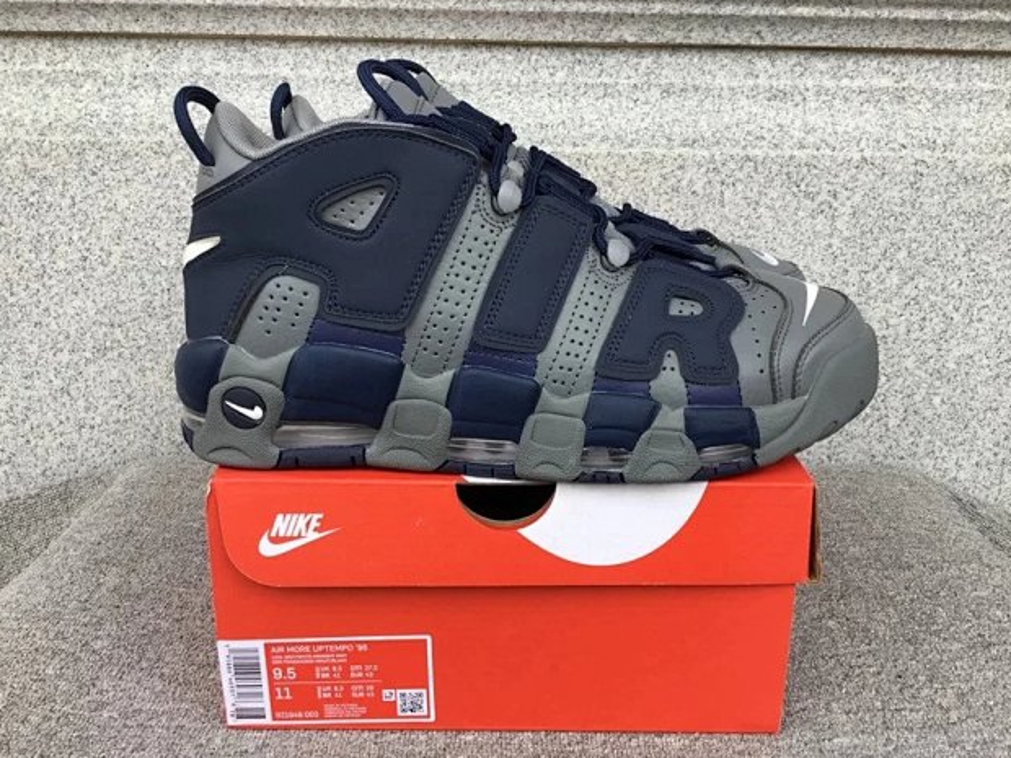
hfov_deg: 56.8
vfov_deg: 44.2
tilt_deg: -15.8
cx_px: 515
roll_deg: -0.3
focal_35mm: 32
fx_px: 935
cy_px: 378
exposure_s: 1/126
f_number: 2.4
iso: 25
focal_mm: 3.3
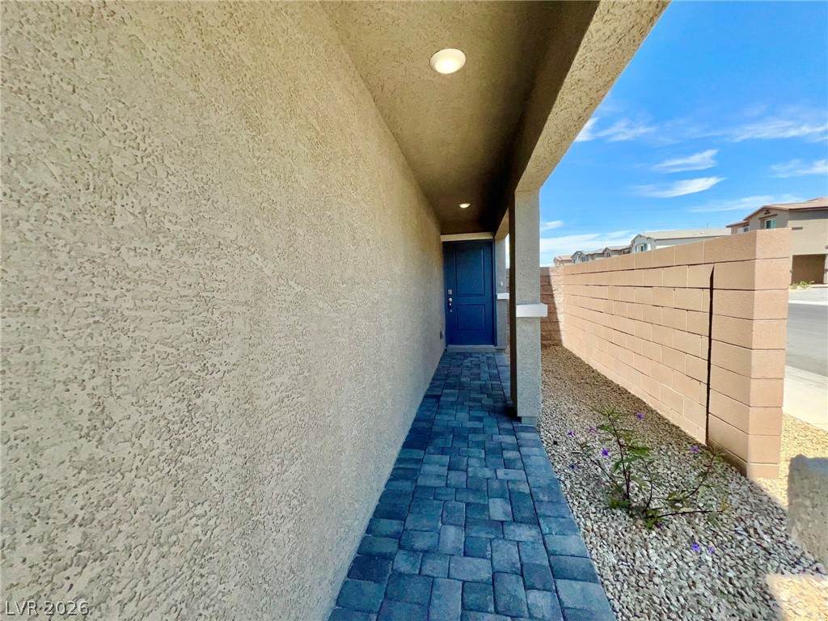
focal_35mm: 13
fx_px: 311
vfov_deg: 89.9
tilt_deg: -5.0
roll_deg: +2.3
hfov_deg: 106.2
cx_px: 414
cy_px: 310
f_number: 1.8
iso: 25
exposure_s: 1/1815
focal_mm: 1.57
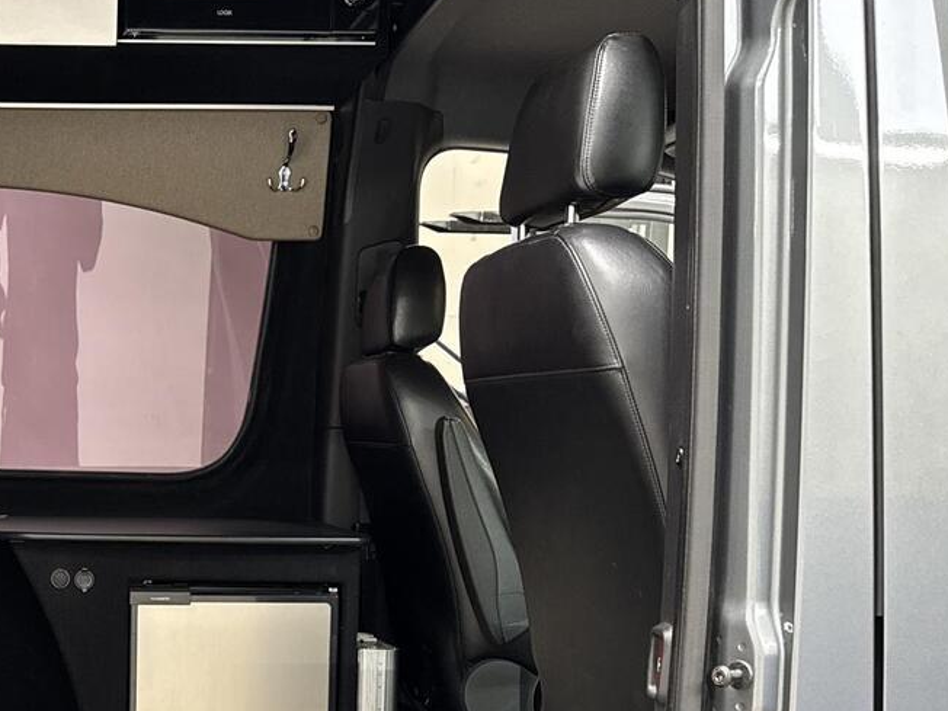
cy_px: 603
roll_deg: +0.7
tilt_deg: -7.5
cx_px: 13
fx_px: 1451
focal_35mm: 53
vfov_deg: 26.8
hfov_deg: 33.3
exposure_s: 1/50
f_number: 1.78
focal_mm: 6.76
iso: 500
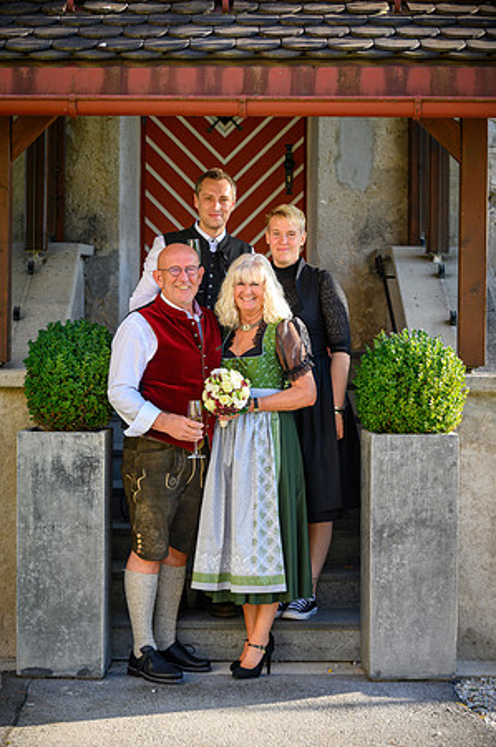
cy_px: 374
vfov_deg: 24.8
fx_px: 1698
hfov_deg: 16.6
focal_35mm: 82
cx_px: 248
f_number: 4
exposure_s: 1/250
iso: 200
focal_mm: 82
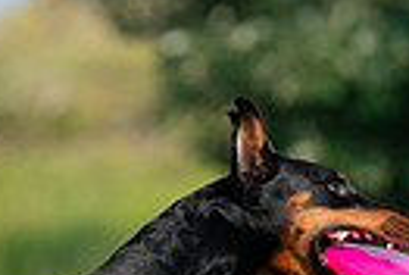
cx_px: 34
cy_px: 473
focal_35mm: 1532
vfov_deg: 0.9
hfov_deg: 1.3
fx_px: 17445
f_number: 6.3
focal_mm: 347
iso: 1250
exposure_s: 1/4000
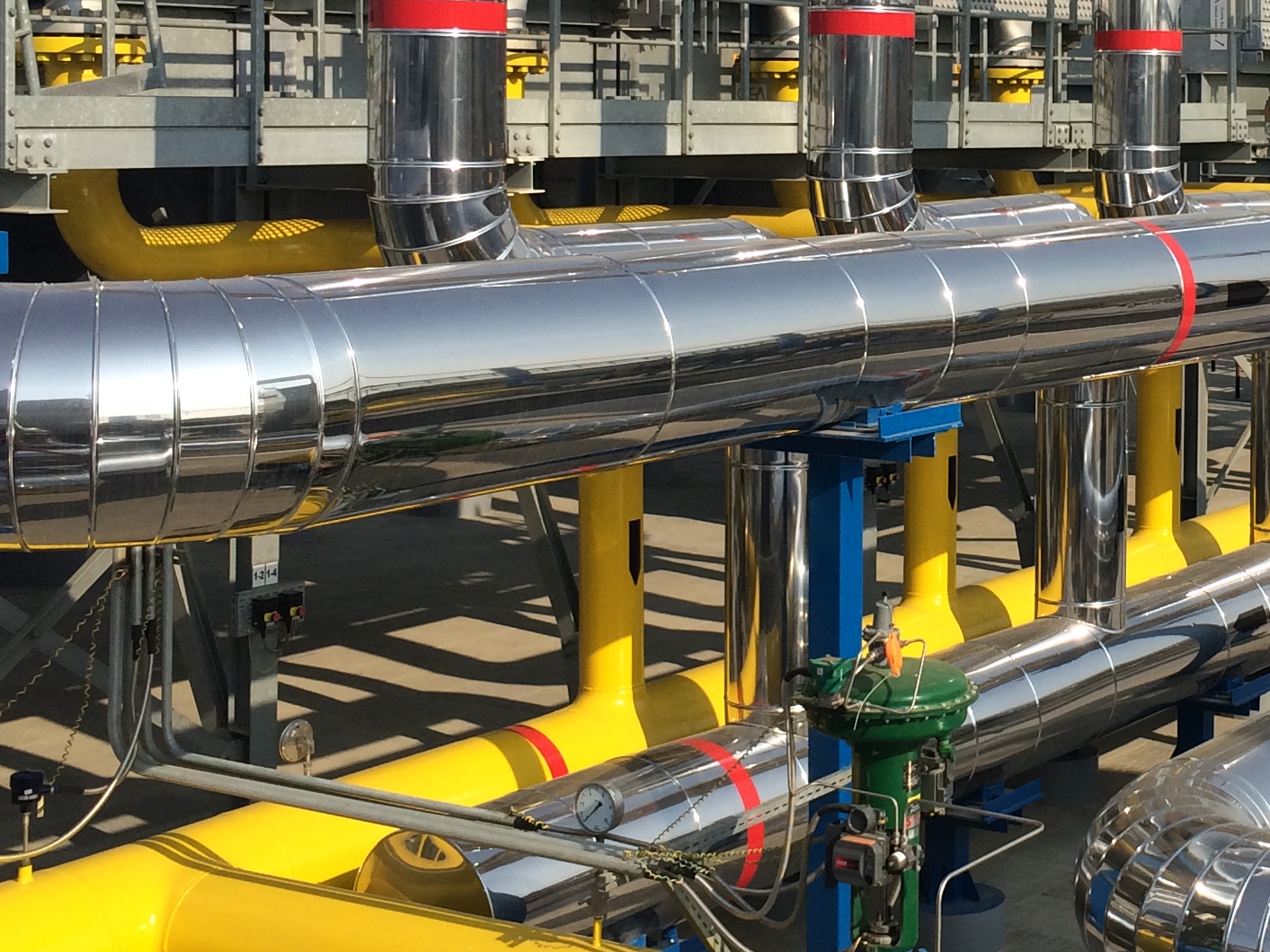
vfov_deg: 21.6
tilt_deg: -2.6
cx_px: 1116
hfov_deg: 28.0
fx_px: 2458
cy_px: 183
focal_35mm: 67
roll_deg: +1.4
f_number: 2.2
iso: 32
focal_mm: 4.15
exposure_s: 1/2283
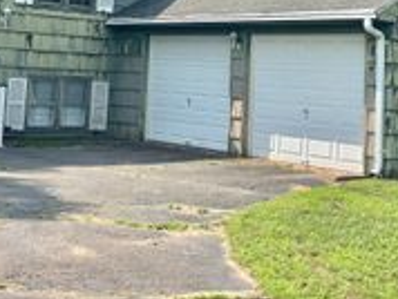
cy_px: -23
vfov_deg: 19.4
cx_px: 119
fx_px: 840
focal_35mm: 73
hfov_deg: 26.4
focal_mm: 5.96
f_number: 1.6
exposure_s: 1/3205
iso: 50
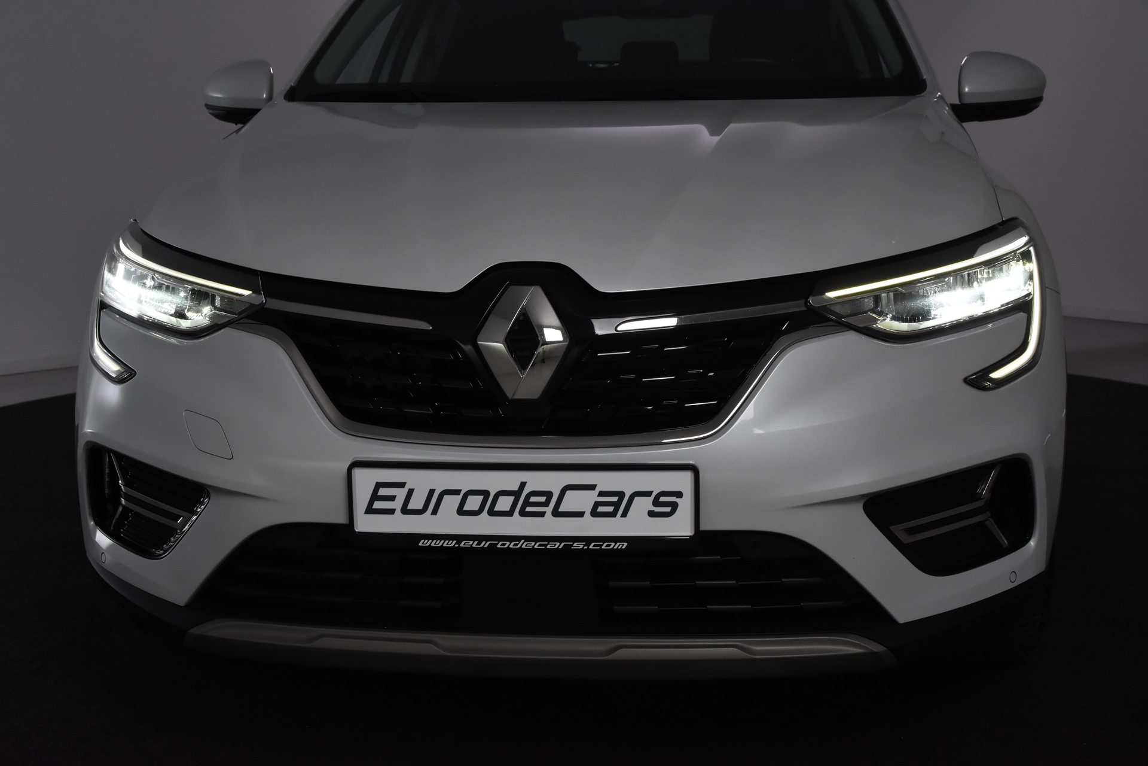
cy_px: 383
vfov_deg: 26.5
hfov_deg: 38.9
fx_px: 1626
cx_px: 574
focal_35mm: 51
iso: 1600
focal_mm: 34
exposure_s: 1/250
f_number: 8
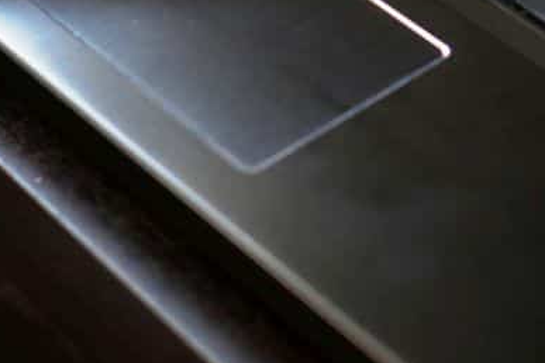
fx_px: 2256
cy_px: -104
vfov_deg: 9.1
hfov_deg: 13.6
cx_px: 548
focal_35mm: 149
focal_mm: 50
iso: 640
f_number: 2.8
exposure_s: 1/100
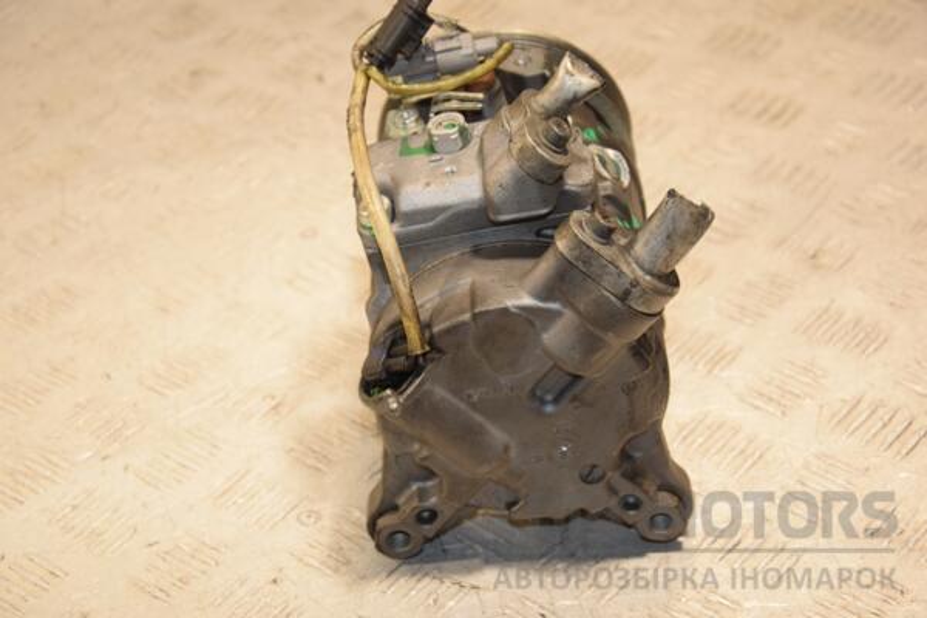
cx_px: 464
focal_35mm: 93
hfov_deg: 21.9
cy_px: 309
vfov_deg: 14.7
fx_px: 2395
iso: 800
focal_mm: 62
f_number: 5.6
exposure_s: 1/200
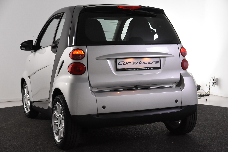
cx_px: 114
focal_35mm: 60
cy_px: 76
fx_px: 380
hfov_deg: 33.4
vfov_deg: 22.6
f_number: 5.6
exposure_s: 1/125
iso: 1600
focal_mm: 40
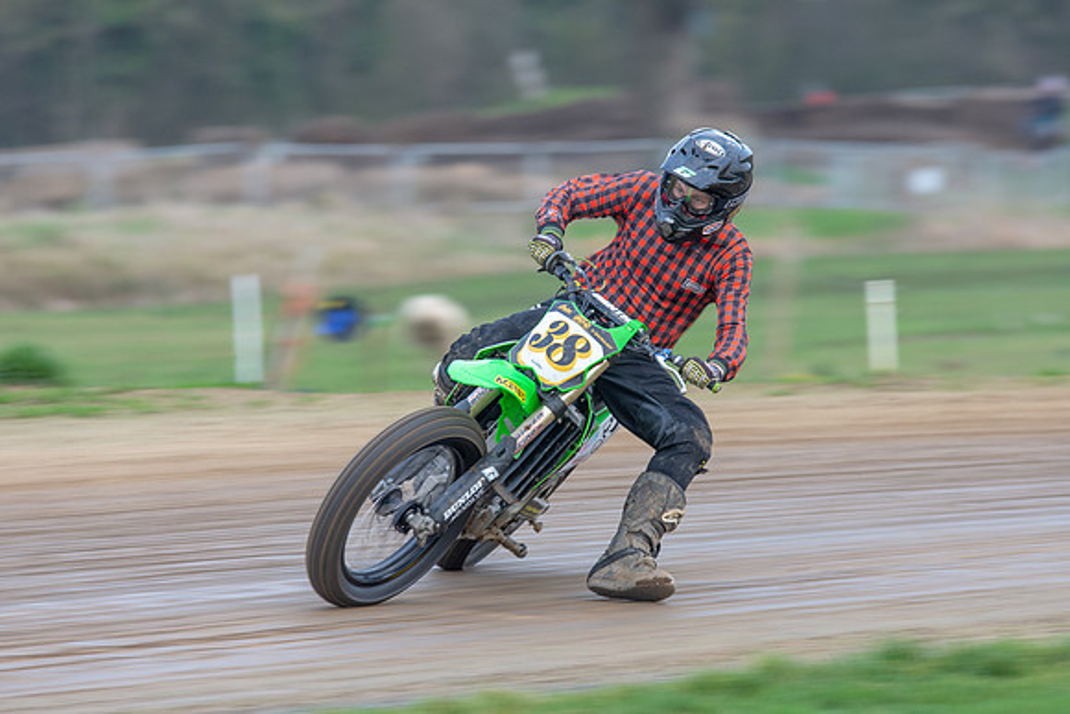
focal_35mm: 363
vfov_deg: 3.8
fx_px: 10782
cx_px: 543
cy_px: 356
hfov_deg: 5.7
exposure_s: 1/160
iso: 400
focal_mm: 200
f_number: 4
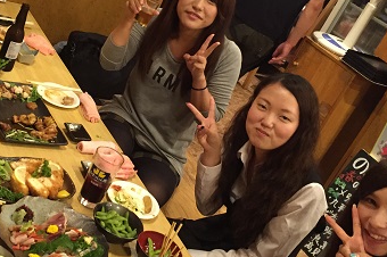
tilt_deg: -22.7
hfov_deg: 33.9
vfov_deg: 23.2
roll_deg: -26.1
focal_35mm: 58
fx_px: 623
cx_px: 106
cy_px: 88
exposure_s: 1/30
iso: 250
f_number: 2.2
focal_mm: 4.15
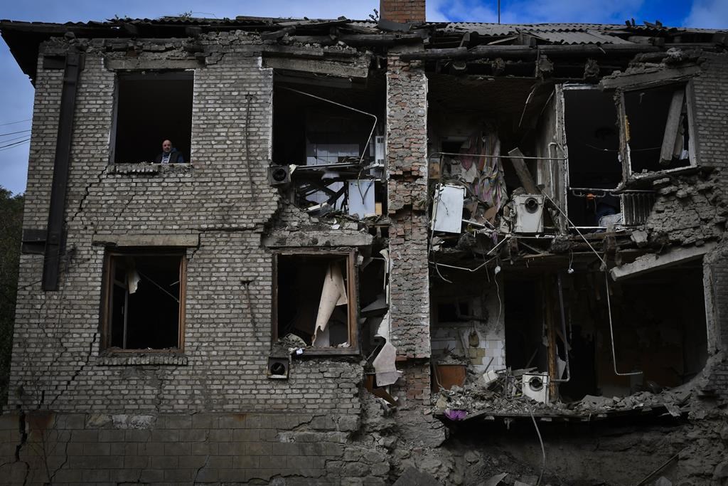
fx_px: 940
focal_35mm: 46
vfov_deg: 29.0
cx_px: 364
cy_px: 243
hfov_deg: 42.3
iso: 640
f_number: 8
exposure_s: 1/2000
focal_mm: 31
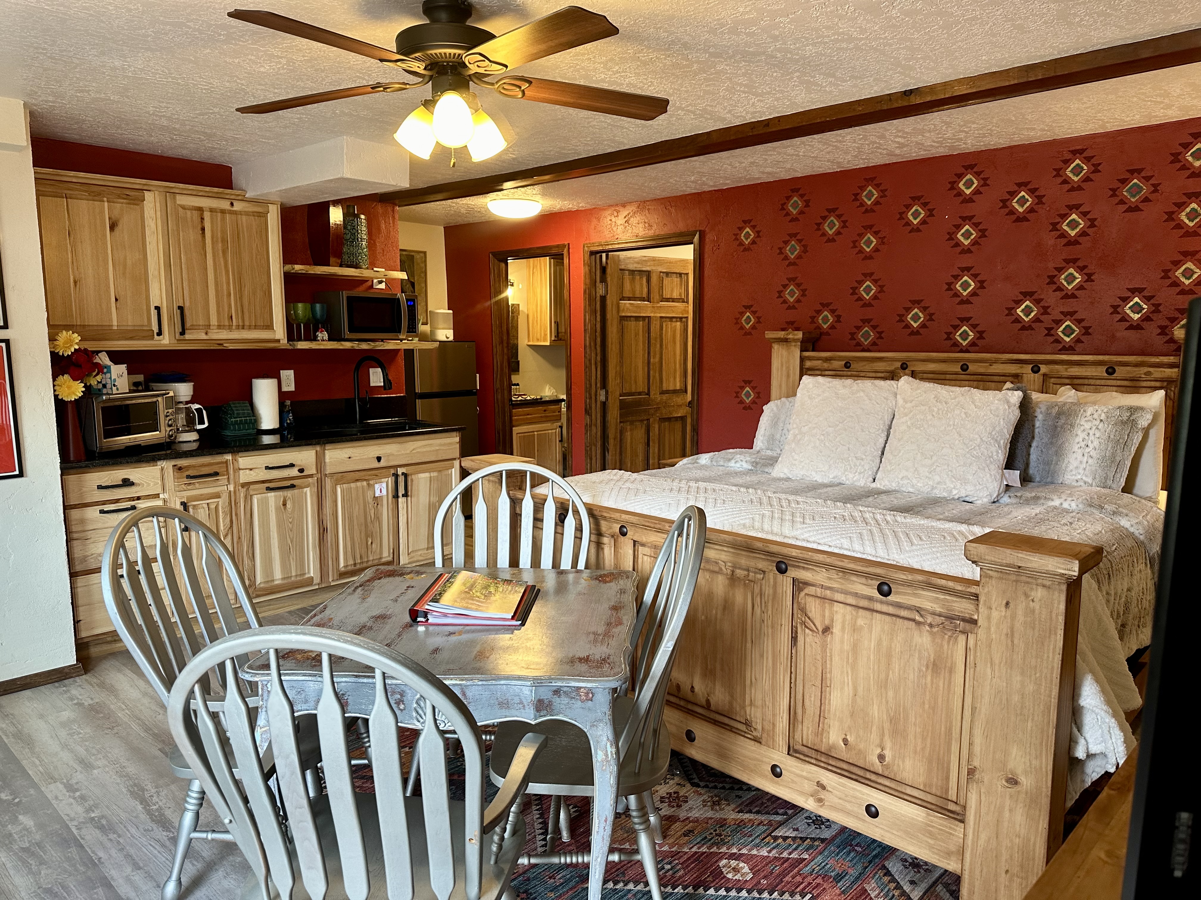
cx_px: 600
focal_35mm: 24
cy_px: 450
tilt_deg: -7.8
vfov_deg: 56.8
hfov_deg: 71.6
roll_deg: +0.2
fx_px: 833
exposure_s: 1/120
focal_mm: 6.86
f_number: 1.78
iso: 200
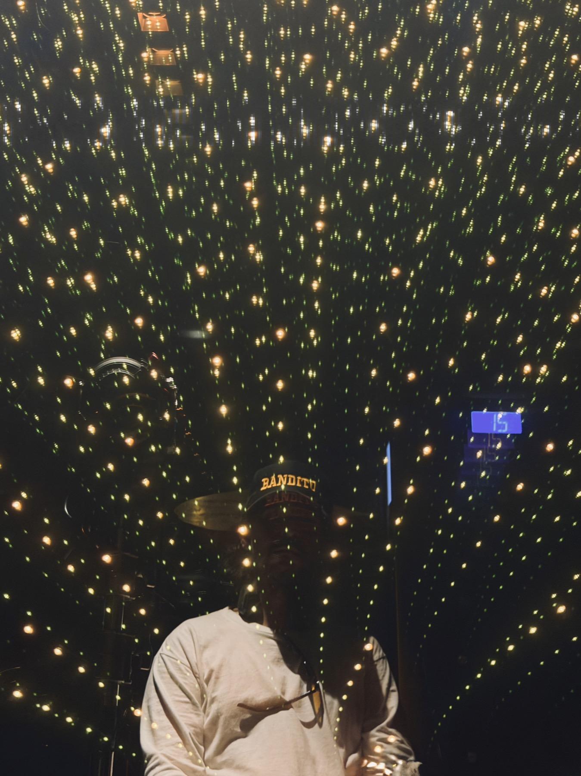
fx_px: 1075
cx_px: 290
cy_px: 388
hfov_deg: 30.3
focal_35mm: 48
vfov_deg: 39.7
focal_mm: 6.76
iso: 640
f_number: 1.78
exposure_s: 1/20
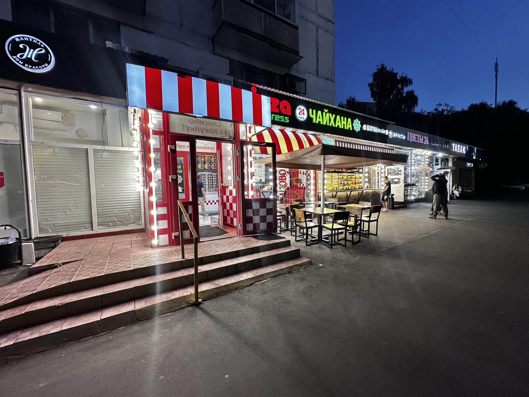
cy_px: 198
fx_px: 214
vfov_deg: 85.7
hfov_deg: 102.1
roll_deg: +1.1
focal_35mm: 14
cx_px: 264
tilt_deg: +1.0
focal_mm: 2.22
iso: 125
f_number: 2.2
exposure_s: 1/100
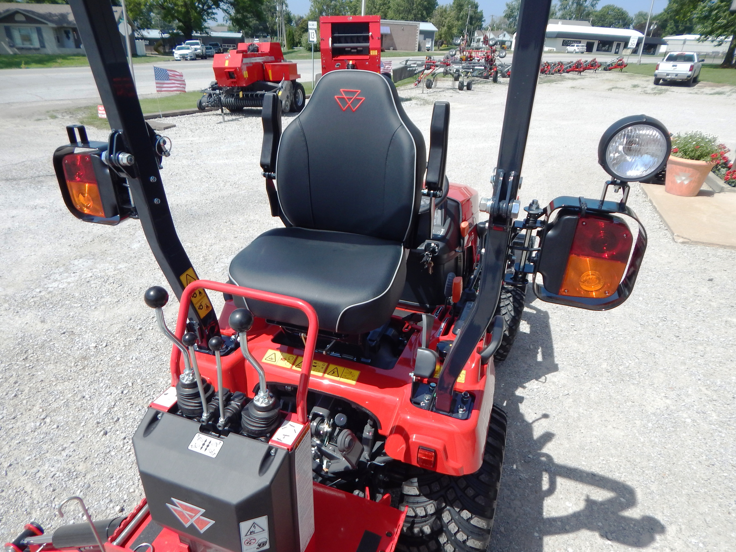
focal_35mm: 22
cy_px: 276
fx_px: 468
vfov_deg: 61.1
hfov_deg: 76.4
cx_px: 368
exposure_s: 1/400
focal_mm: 4
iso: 125
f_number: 6
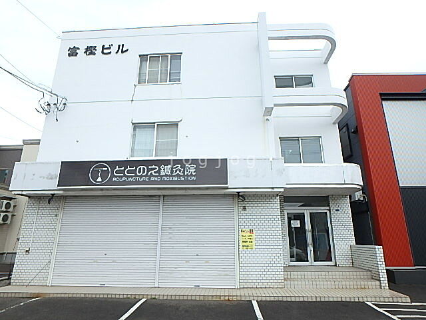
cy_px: 160
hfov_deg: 79.0
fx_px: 258
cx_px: 213
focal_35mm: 21
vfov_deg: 63.4
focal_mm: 3.7
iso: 125
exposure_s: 1/250
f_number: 3.5
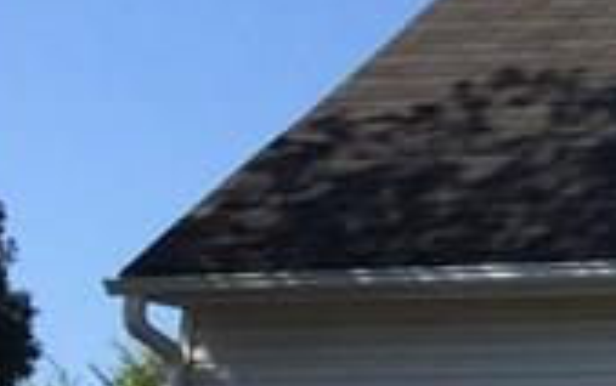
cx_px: 1833
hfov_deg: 9.1
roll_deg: -1.7
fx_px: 3126
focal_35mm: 186
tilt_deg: +10.7
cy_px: 306
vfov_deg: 7.1
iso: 32
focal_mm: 4.15
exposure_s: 1/1647
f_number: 2.2
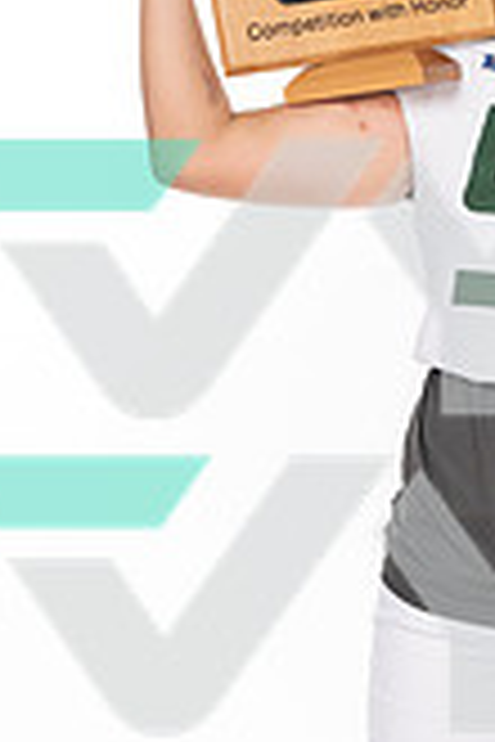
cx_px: 603
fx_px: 2929
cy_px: 598
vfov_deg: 14.4
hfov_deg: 9.5
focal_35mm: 142
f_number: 8
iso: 640
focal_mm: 52
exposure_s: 1/400
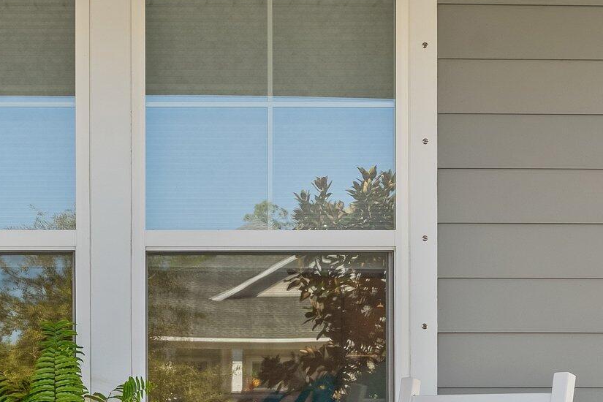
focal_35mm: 72
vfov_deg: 18.5
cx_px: 100
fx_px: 1206
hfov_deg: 27.4
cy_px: 399
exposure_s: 1/50
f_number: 10
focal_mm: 19.5
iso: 100
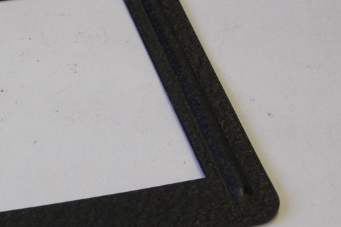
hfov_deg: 10.5
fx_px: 1828
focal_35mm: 193
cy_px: 103
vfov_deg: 7.1
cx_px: -24
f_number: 11
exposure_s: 1/25
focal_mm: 39
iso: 400
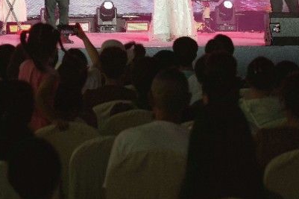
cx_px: 51
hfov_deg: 8.8
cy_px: -72
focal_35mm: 234
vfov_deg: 5.8
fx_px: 1943
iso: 160
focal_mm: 67
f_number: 4.5
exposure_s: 1/125
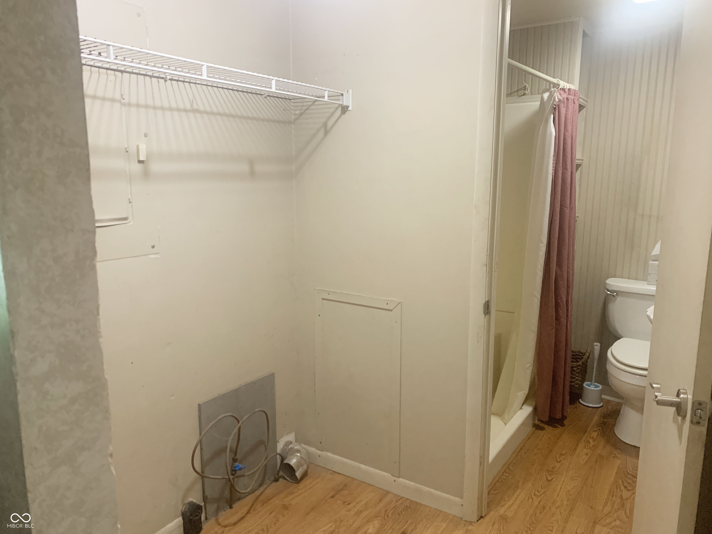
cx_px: 356
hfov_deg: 67.3
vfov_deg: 53.1
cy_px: 267
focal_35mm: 26
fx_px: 535
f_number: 1.8
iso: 400
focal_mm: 4.25
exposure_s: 1/40
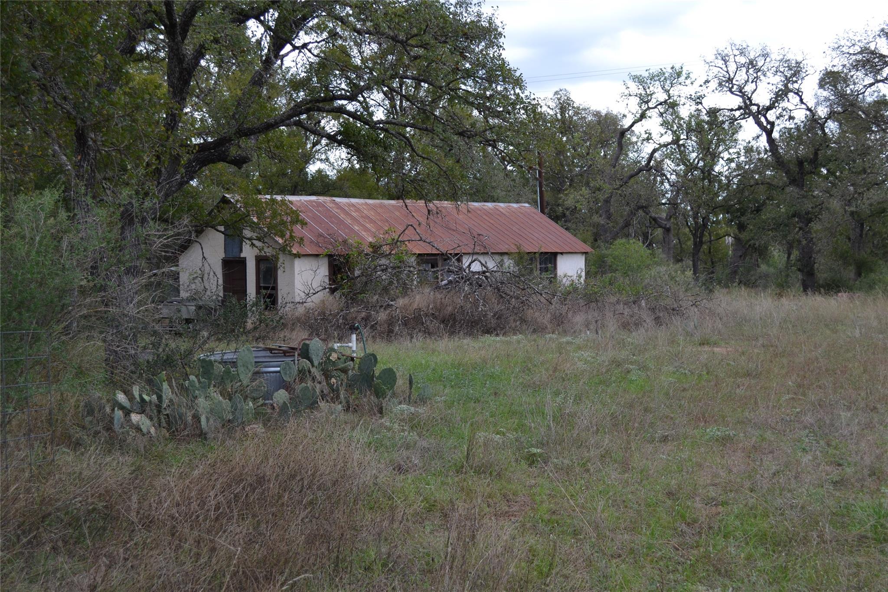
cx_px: 444
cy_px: 296
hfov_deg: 38.9
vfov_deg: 26.5
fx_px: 1258
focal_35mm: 51
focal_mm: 34
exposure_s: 1/125
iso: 100
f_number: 5.6
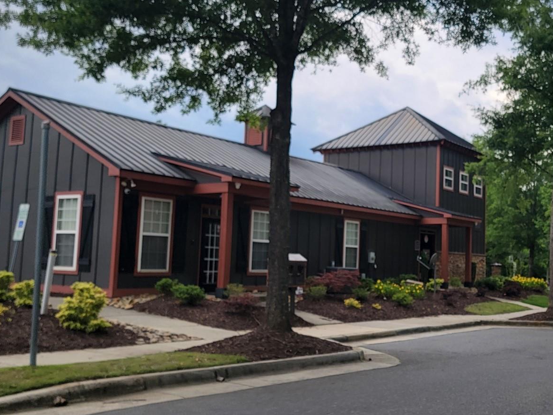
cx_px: 375
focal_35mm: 42
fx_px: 671
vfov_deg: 34.3
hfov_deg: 44.0
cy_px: 189
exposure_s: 1/431
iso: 16
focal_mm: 6.7
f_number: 1.8
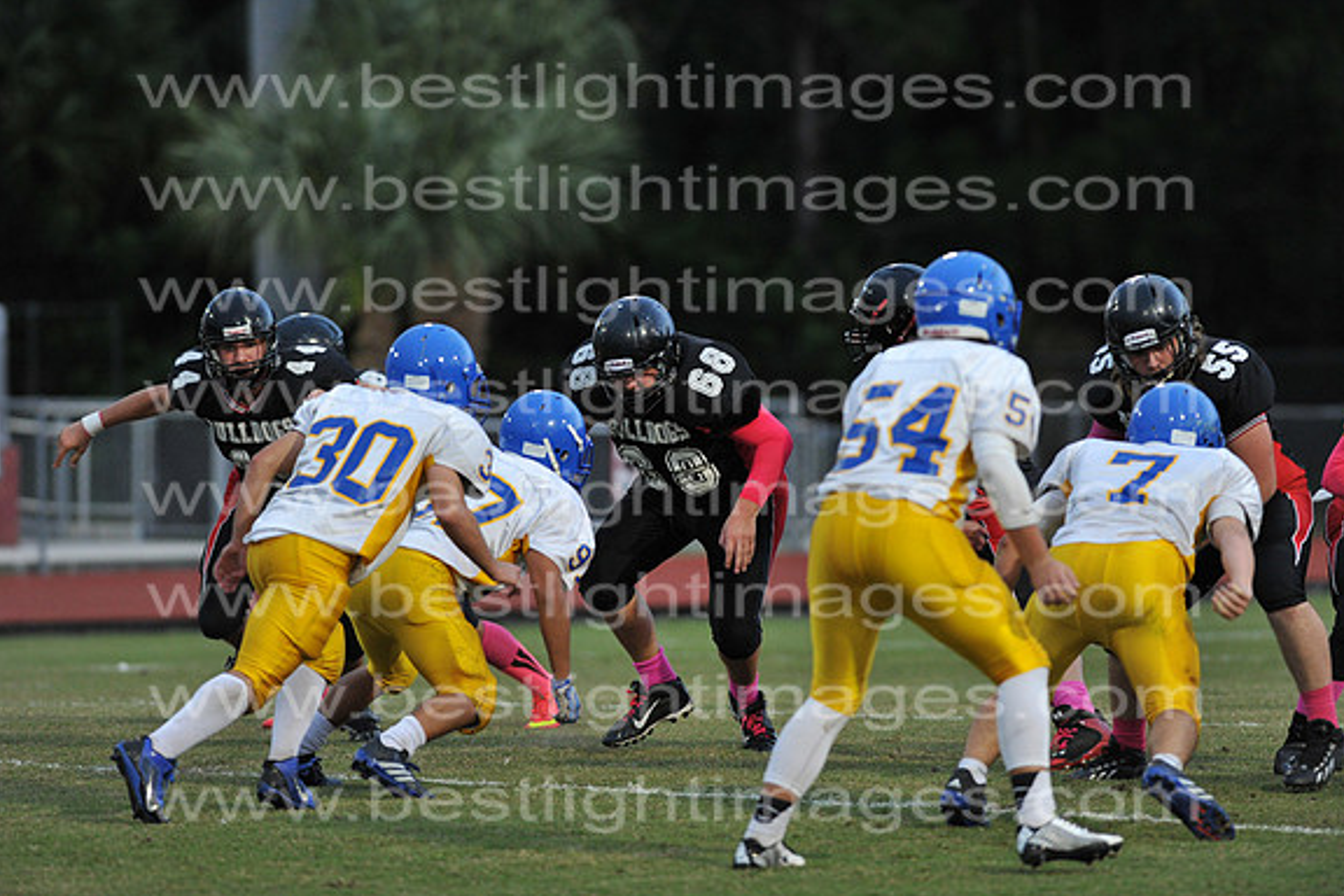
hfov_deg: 6.8
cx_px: 674
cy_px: 448
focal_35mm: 302
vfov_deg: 4.6
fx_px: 11274
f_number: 4
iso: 2500
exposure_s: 1/500
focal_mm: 300
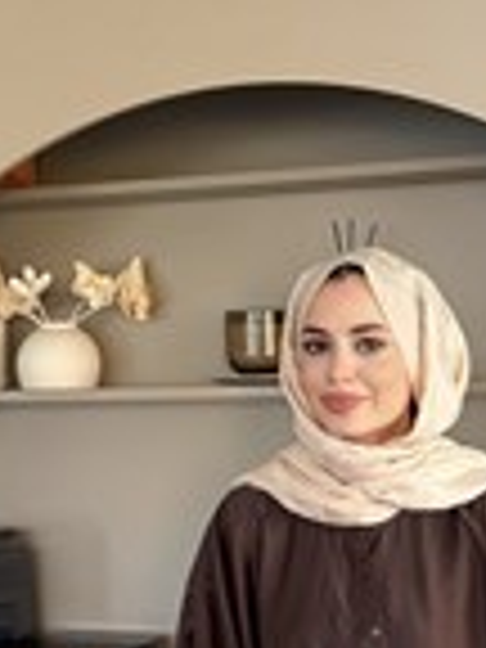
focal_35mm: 69
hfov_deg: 21.1
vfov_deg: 26.2
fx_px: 1292
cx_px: 369
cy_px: 700
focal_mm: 6.76
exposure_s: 1/166
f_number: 1.78
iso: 320
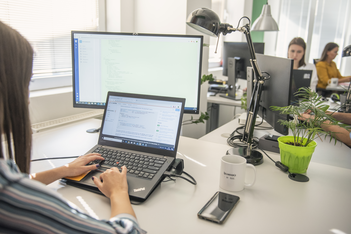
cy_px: 117
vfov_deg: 41.1
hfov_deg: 58.7
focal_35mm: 32
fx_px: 312
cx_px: 176
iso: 1250
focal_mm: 32
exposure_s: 1/250
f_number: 2.8
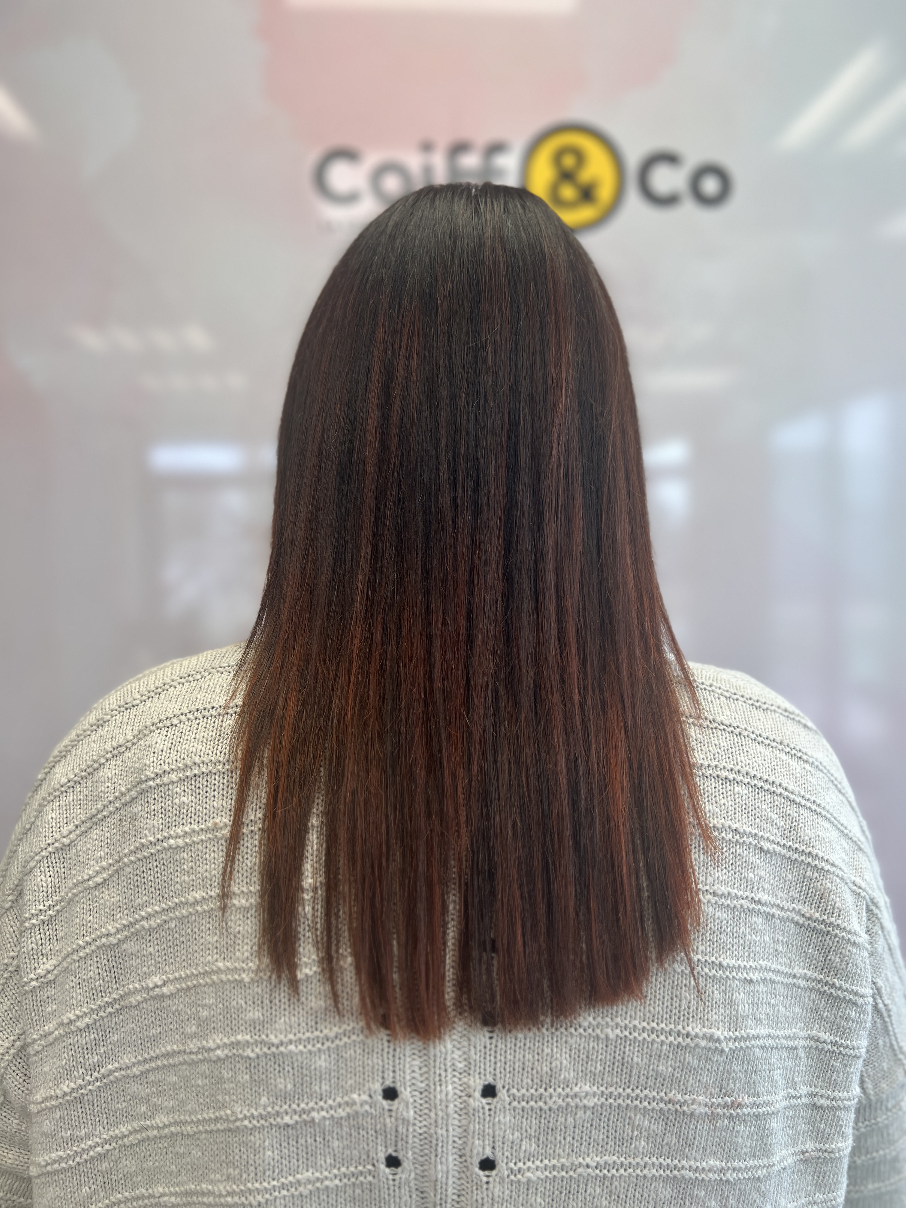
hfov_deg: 53.1
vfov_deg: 67.3
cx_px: 453
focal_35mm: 26
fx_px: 907
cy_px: 604
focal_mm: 5.7
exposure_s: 1/147
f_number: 1.5
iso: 32
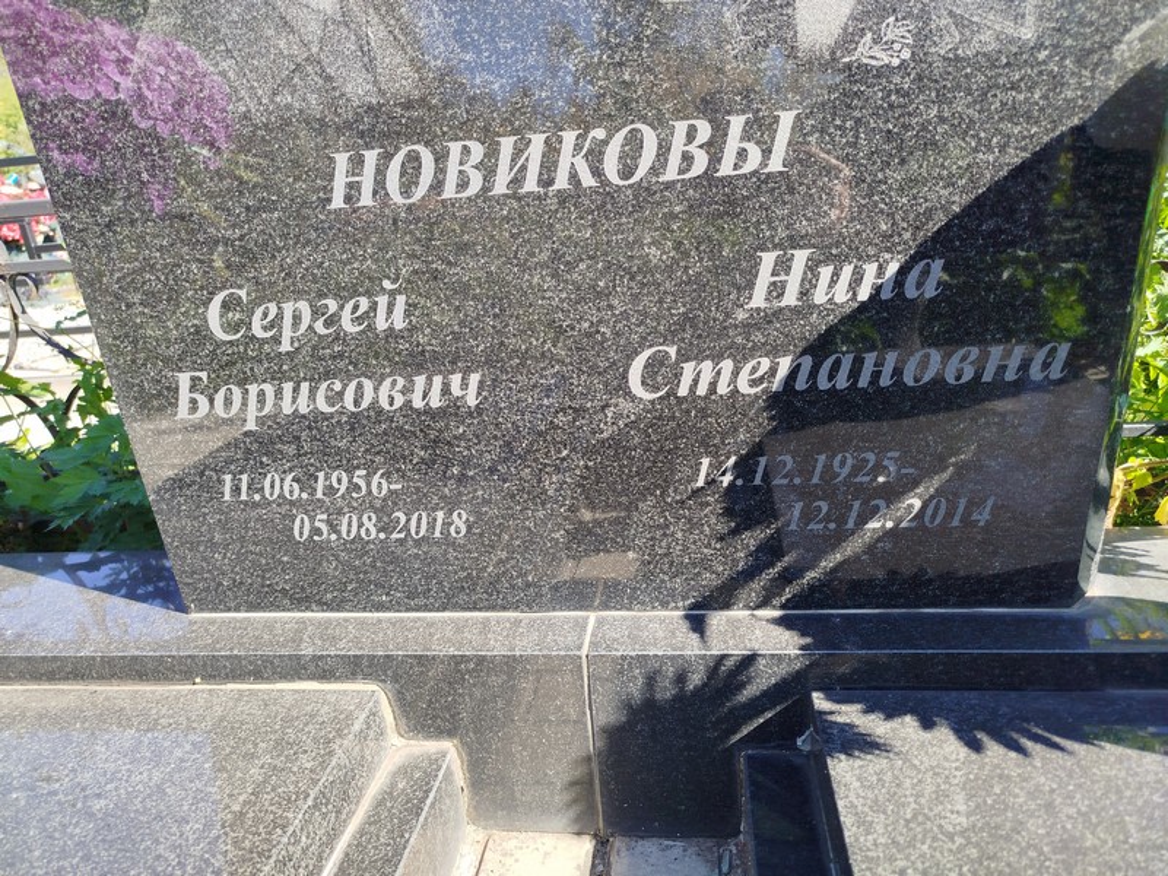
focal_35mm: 24
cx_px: 584
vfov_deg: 56.8
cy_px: 438
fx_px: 810
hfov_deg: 71.6
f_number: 1.7
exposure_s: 1/294
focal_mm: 5.31
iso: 50
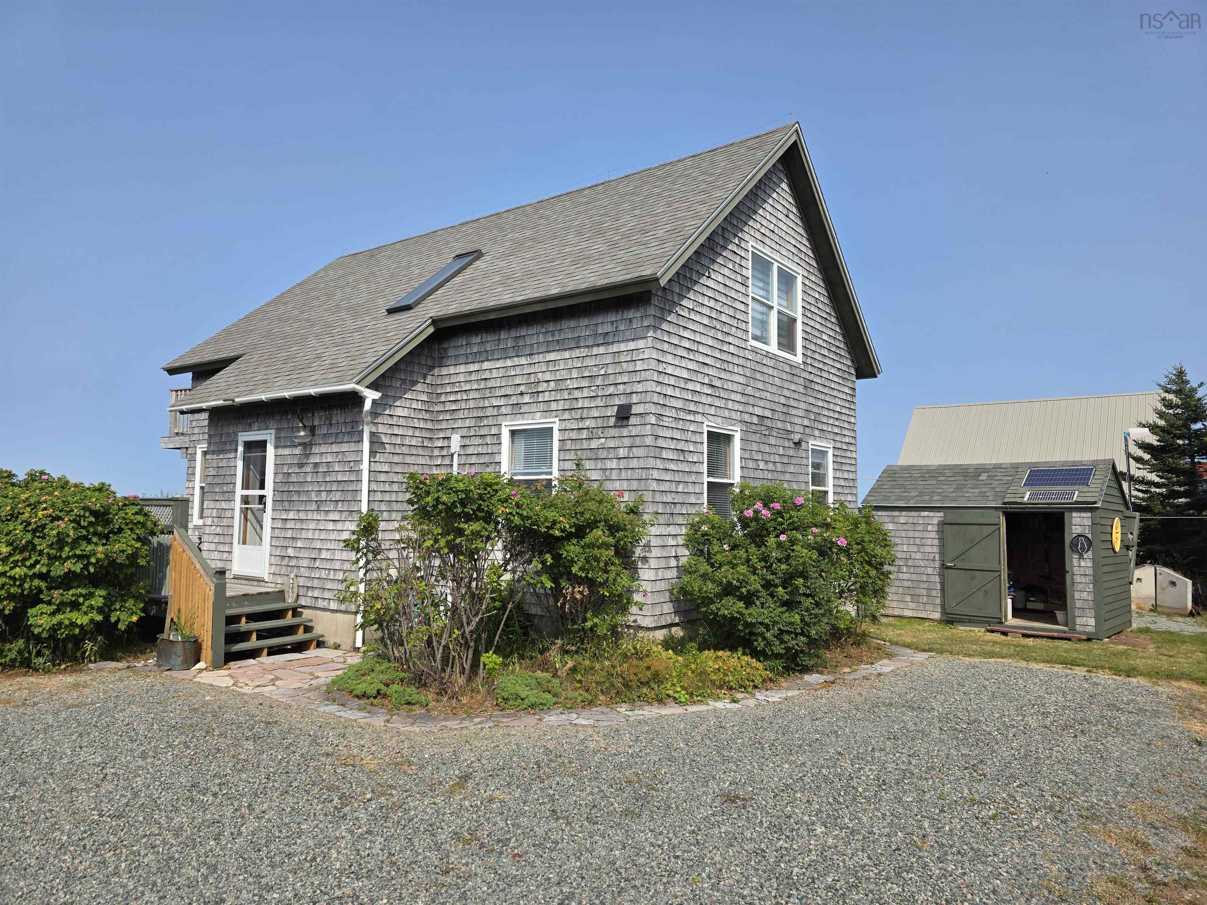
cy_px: 452
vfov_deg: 58.9
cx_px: 604
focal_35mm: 23
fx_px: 802
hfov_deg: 73.9
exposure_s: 1/6574
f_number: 1.7
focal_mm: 6.3
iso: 80
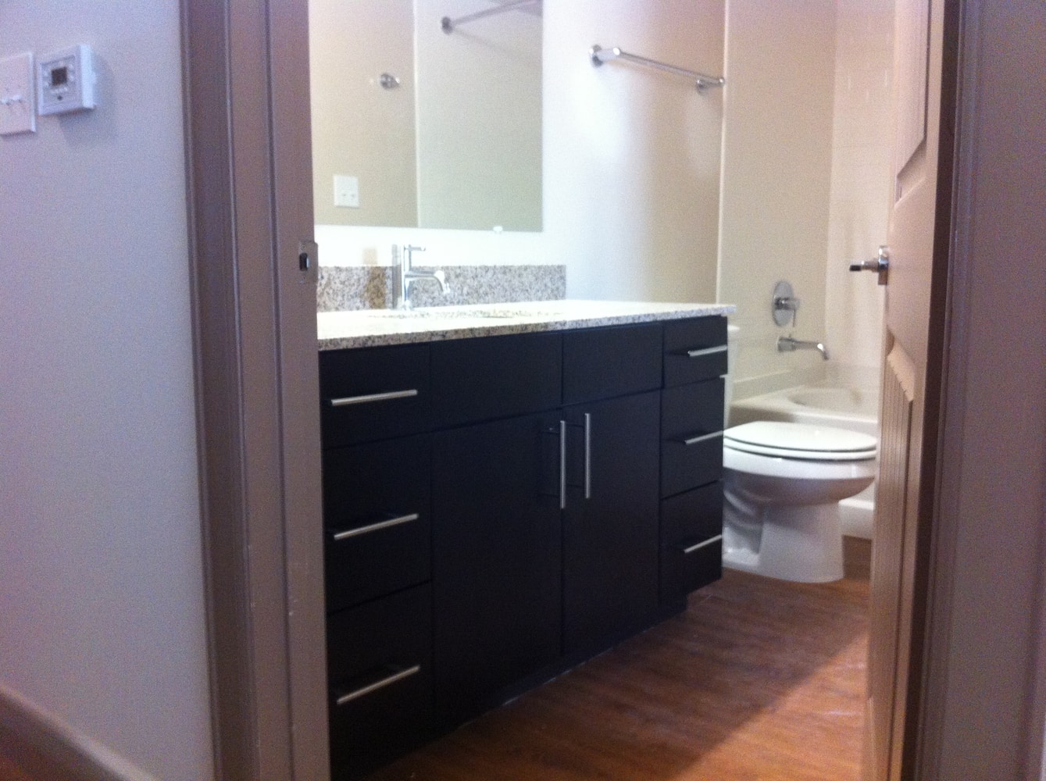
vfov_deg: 40.6
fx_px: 1056
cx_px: 523
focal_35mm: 35
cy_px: 390
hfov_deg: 52.7
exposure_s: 1/15
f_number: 2.8
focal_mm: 3.85
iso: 250
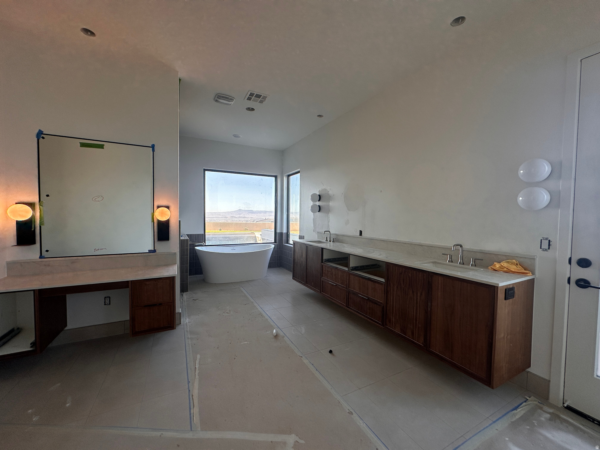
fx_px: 243
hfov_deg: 102.1
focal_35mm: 14
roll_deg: -0.9
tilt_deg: -1.7
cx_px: 300
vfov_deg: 85.7
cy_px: 225
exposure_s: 1/169
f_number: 2.2
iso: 40
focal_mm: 2.22
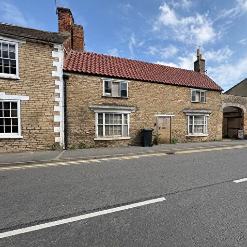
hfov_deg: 82.8
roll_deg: -0.5
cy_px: 127
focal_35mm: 17
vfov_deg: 84.0
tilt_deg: -2.0
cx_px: 150
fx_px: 137
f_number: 2.2
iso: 40
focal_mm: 2.22
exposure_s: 1/1020
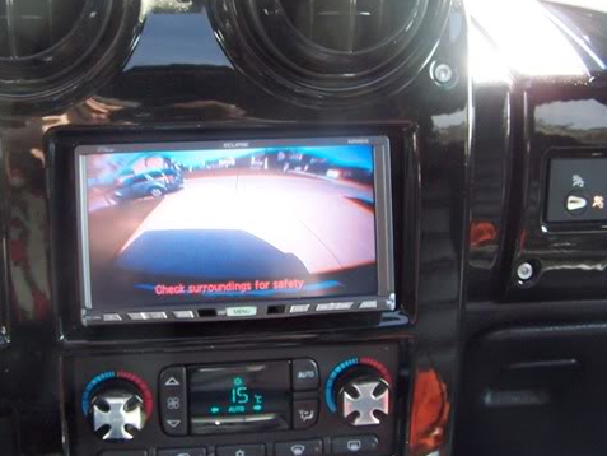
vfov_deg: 28.5
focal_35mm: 51
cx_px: 235
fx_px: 895
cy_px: 199
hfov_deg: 37.3
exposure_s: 1/30
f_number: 2.8
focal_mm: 6.3
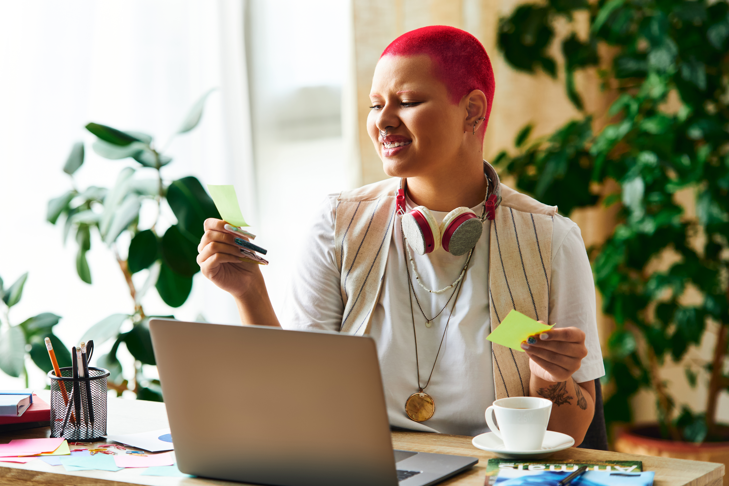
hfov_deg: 14.3
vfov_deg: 9.6
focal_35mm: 143
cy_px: 247
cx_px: 334
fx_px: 2896
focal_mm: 130
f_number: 2.8
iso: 320
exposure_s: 1/200
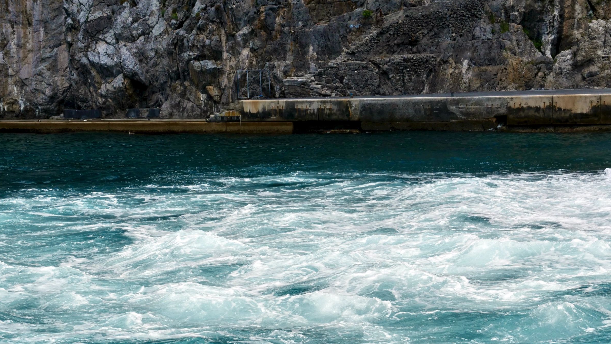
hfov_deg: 25.9
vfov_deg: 14.7
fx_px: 1328
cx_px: 318
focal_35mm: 82
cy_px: 234
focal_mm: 35
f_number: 8
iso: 200
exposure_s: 1/1300
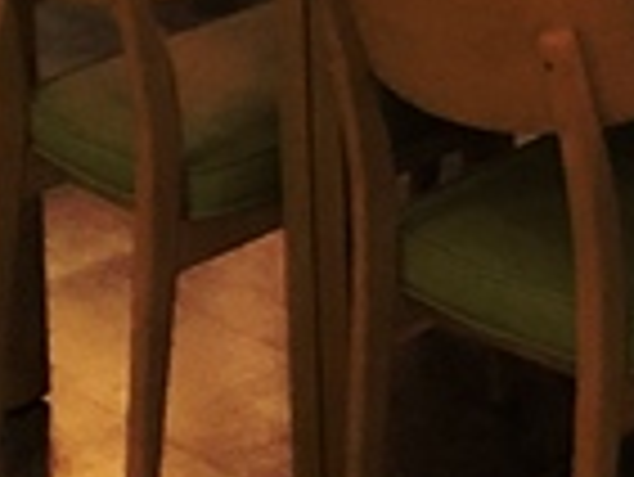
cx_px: 1403
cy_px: -648
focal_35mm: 199
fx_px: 3648
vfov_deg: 7.1
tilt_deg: -4.6
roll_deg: -0.9
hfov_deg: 9.1
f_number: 1.8
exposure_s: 1/15
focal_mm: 3.99
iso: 64
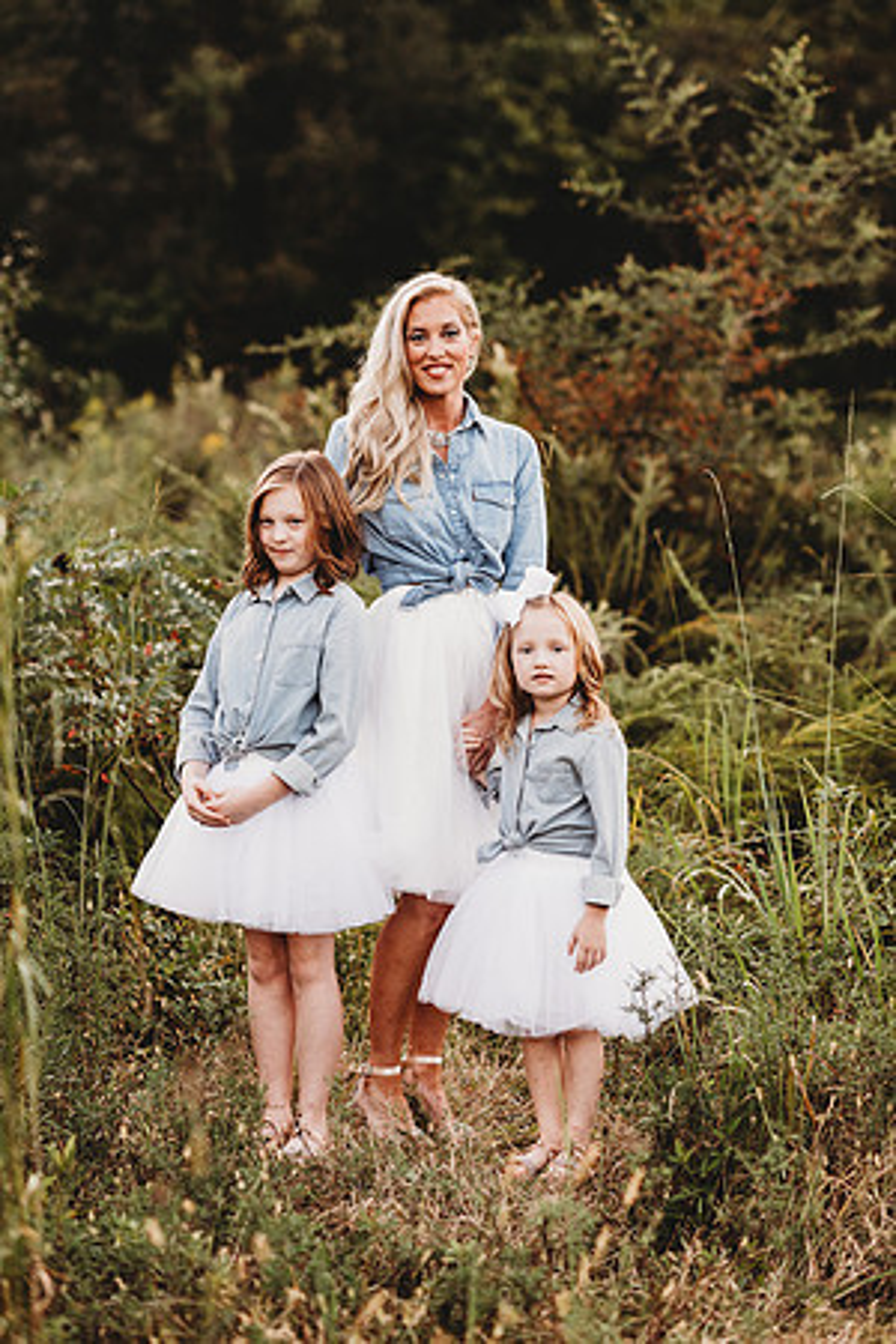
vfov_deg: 23.9
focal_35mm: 85
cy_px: 672
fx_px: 3173
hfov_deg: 16.1
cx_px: 448
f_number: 2.2
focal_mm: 85
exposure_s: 1/200
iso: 125
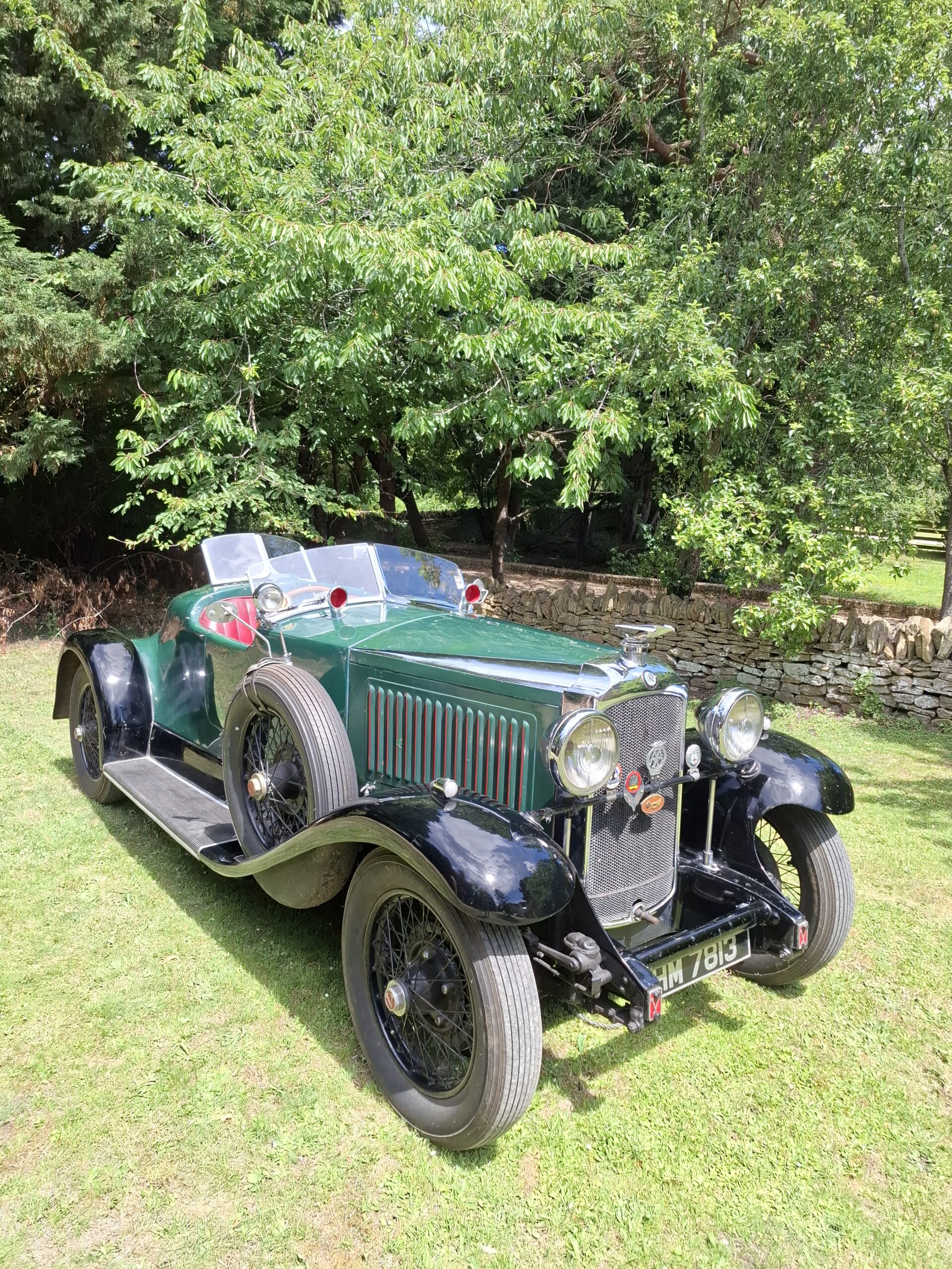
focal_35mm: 23
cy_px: 634
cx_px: 476
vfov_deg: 73.9
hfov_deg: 58.9
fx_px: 843
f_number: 1.8
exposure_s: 1/598
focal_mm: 5.54
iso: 50
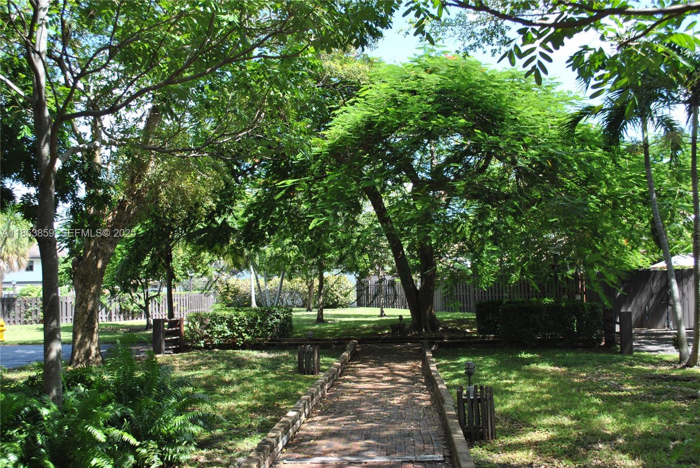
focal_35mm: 39
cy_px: 234
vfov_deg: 34.3
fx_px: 759
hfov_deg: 49.5
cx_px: 350
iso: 140
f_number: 5.6
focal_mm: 26
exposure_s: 1/125
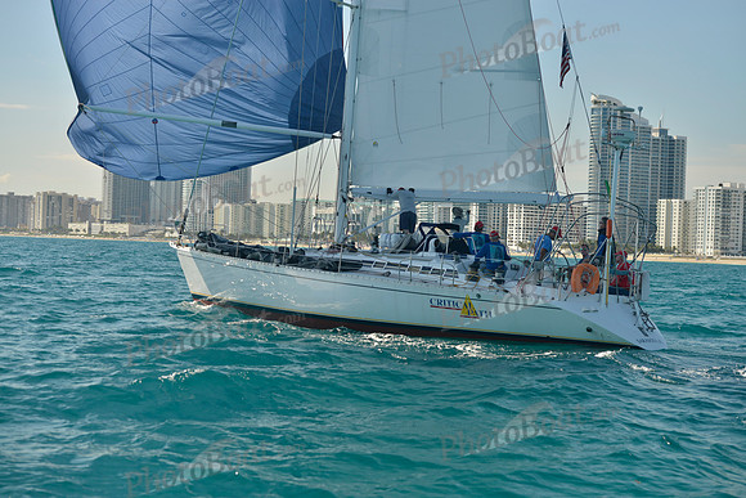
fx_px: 1451
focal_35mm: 70
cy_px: 249
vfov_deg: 19.5
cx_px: 373
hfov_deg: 28.8
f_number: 4.5
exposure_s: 1/800
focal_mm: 70
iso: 200
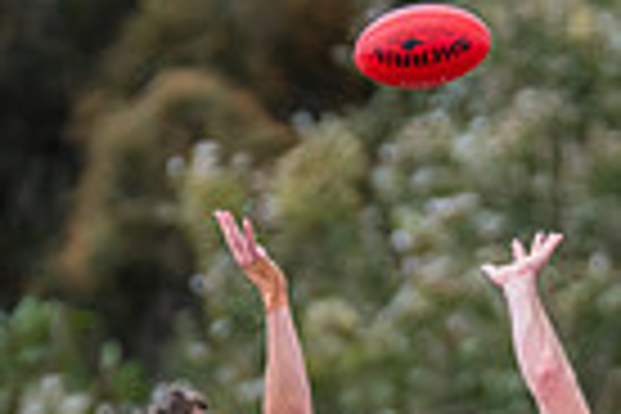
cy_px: 751
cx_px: 554
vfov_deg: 0.9
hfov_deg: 1.3
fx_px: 27356
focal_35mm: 1586
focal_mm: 360
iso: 800
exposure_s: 1/1600
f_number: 4.5
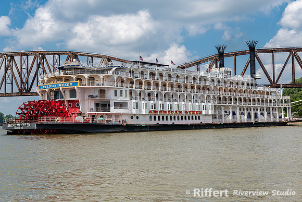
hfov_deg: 35.2
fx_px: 475
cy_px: 101
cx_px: 151
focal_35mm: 57
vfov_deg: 23.9
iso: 64
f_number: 8
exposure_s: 1/160
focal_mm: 55
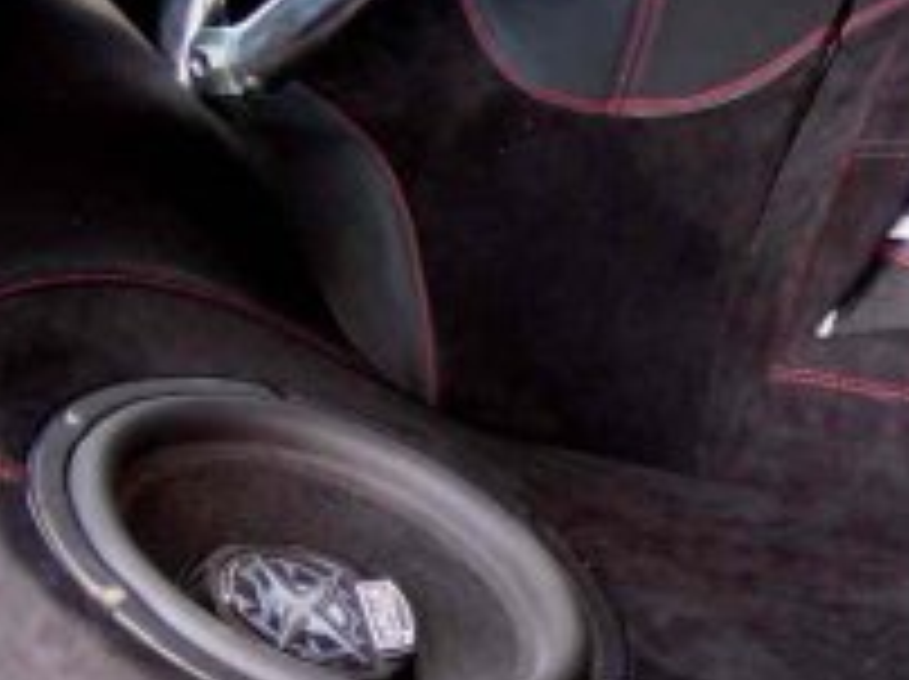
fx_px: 2938
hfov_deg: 17.1
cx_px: 940
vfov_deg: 13.2
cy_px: 365
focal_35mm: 112
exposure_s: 1/30
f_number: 2.8
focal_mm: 8
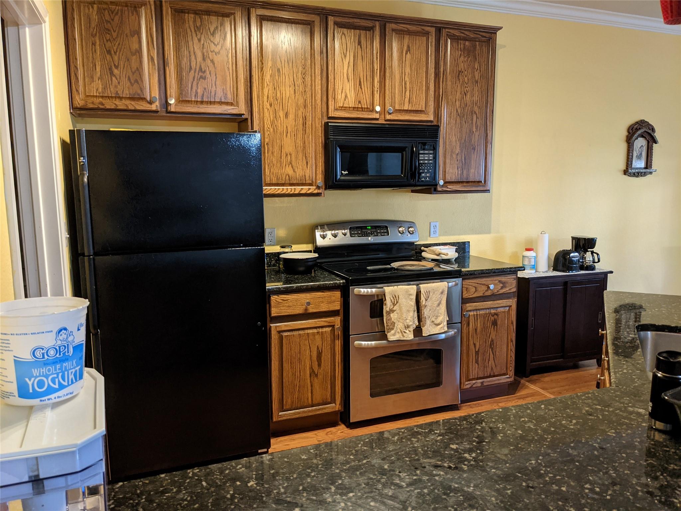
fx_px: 531
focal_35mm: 27
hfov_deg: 65.3
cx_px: 340
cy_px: 256
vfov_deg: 51.4
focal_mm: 4.38
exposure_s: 1/24
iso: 283
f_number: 1.73
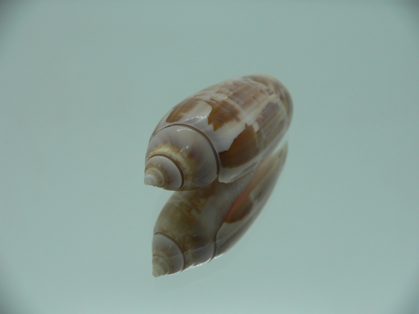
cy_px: 157
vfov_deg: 40.7
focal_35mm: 35
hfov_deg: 52.6
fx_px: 424
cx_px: 210
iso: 80
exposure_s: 1/60
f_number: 2.8
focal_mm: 4.6
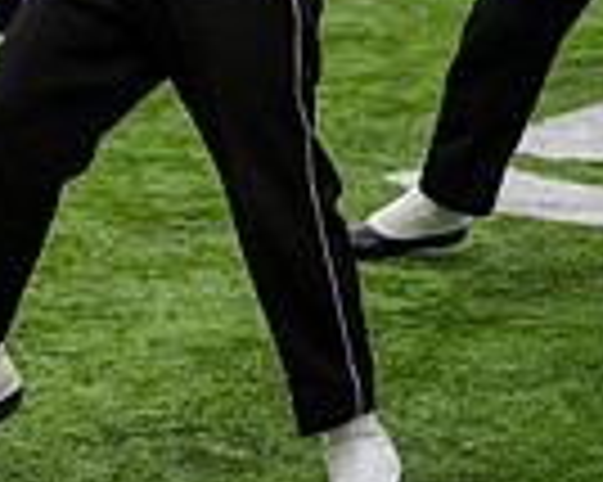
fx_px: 3834
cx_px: -22
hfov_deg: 8.9
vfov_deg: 7.0
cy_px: -349
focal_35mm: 215
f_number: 2.8
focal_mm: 53
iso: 100
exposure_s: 1/500
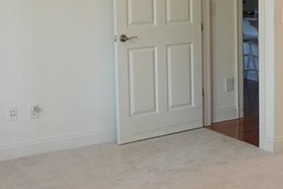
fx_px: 535
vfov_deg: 19.8
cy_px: 38
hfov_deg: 28.4
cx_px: 260
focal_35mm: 68
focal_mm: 9.4
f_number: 1.8
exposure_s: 1/30
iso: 125
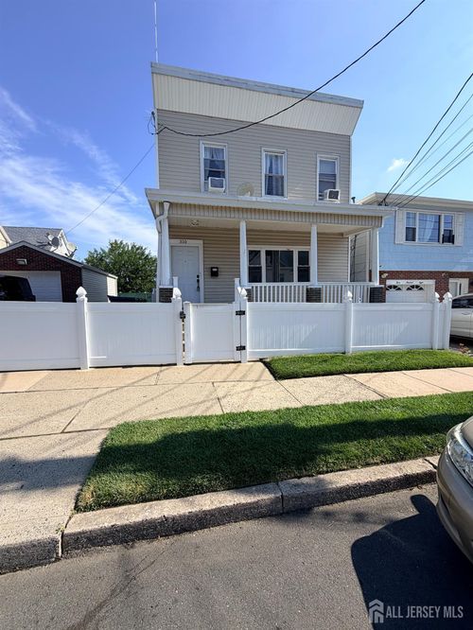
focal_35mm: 14
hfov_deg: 85.7
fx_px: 255
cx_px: 236
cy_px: 315
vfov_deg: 102.0
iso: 25
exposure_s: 1/770
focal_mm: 2.22
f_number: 2.2
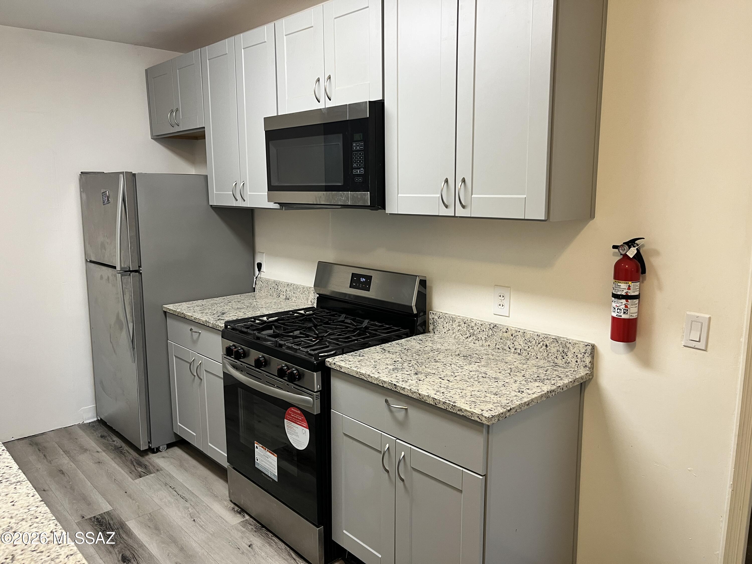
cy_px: 282
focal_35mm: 26
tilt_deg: -8.6
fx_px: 565
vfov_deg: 53.1
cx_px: 376
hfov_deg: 67.3
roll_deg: +0.4
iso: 100
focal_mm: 5.1
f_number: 1.6
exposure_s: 1/60
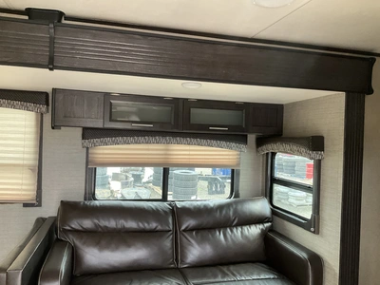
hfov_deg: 61.7
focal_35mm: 29
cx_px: 190
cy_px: 142
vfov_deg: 48.2
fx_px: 318
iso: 160
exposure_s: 1/60
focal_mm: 3
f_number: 1.8
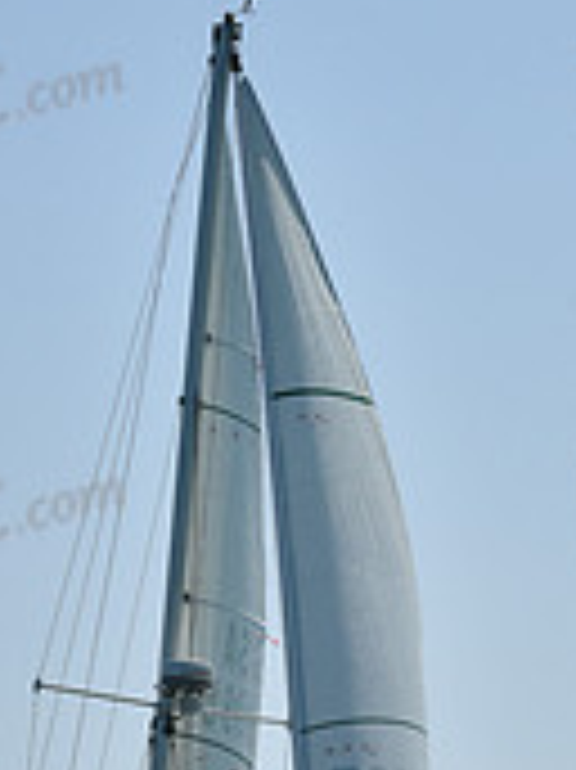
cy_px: 729
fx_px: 6664
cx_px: 358
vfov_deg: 6.6
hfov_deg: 4.9
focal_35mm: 300
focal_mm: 92
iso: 250
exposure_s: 1/1250
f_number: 10
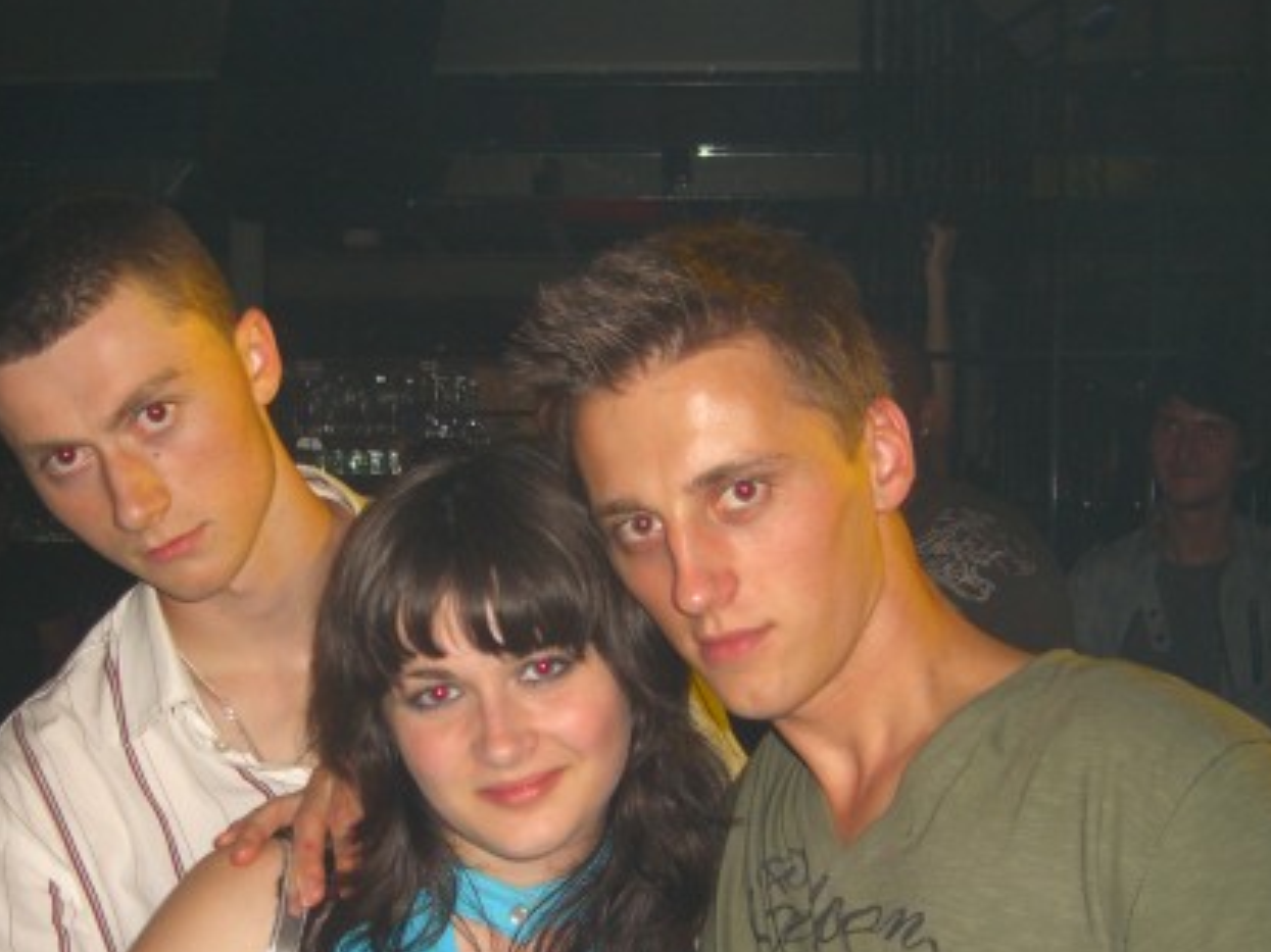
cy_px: 677
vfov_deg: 26.3
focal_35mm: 55
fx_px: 2019
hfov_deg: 34.8
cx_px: 502
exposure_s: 1/60
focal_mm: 7.9
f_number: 2.8
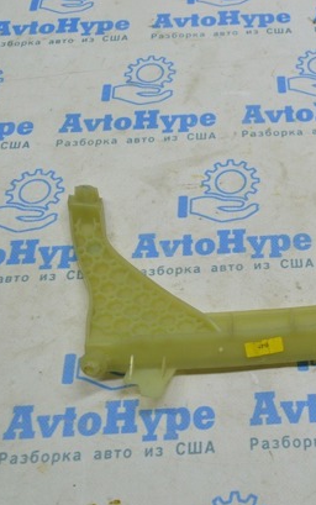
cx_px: 270
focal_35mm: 43
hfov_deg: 29.0
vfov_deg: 46.2
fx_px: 592
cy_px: 261
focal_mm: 18
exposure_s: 1/40
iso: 400
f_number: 5.6
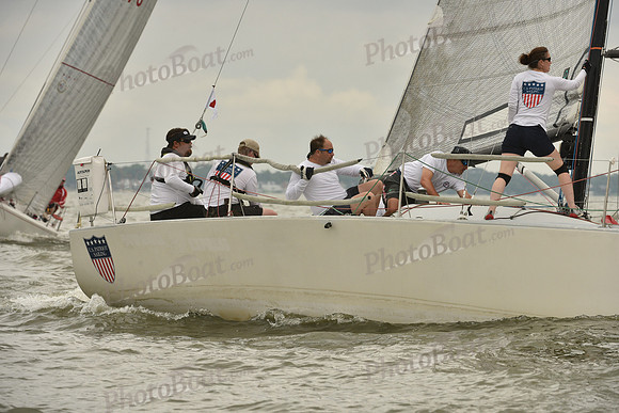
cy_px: 206
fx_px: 4643
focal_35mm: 270
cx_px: 310
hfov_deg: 7.6
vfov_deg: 5.1
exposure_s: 1/800
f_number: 9
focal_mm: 270
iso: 400
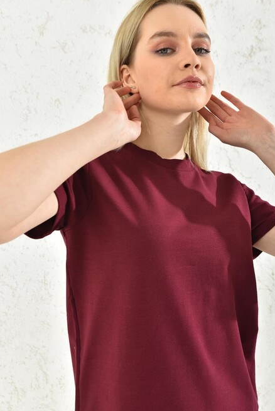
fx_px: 458
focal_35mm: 40
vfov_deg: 48.4
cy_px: 189
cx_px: 147
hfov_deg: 33.4
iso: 100
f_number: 7.1
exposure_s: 1/160
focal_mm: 35
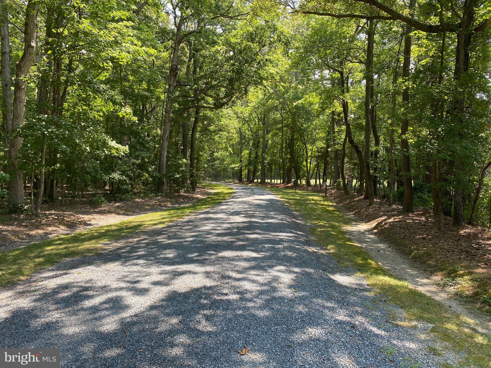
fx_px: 369
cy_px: 184
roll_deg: -1.0
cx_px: 246
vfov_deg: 53.1
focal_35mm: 26
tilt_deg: -1.2
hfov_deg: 67.3
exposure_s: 1/255
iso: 32
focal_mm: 4.25
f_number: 1.8
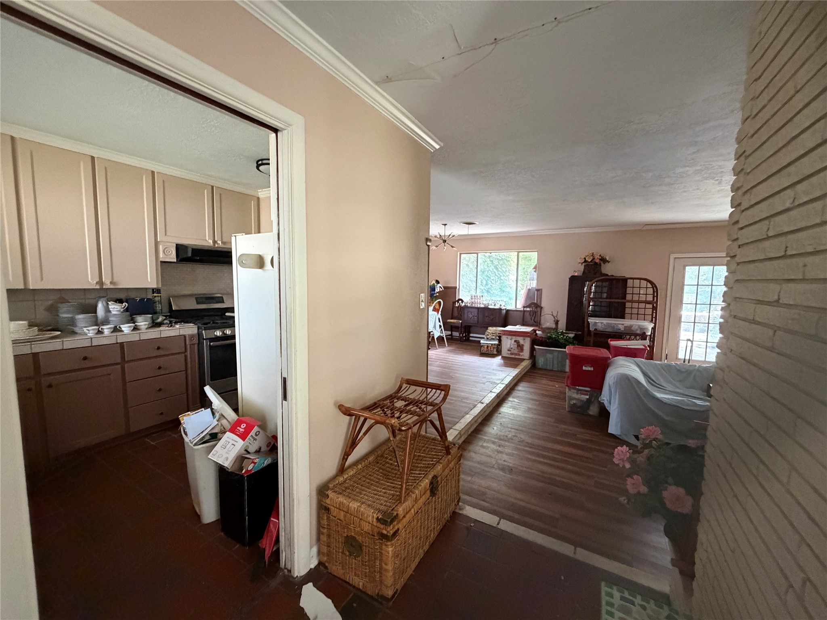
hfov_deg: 102.1
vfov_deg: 85.7
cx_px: 414
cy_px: 310
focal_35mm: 14
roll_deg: -1.1
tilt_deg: -5.4
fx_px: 334
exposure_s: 1/60
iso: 1000
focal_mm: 2.22
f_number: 2.2
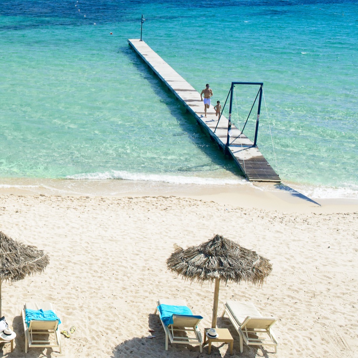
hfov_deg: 24.4
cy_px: 134
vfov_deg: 26.0
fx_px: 772
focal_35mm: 66
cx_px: -37
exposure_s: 1/500
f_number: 11
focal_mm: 35
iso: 400
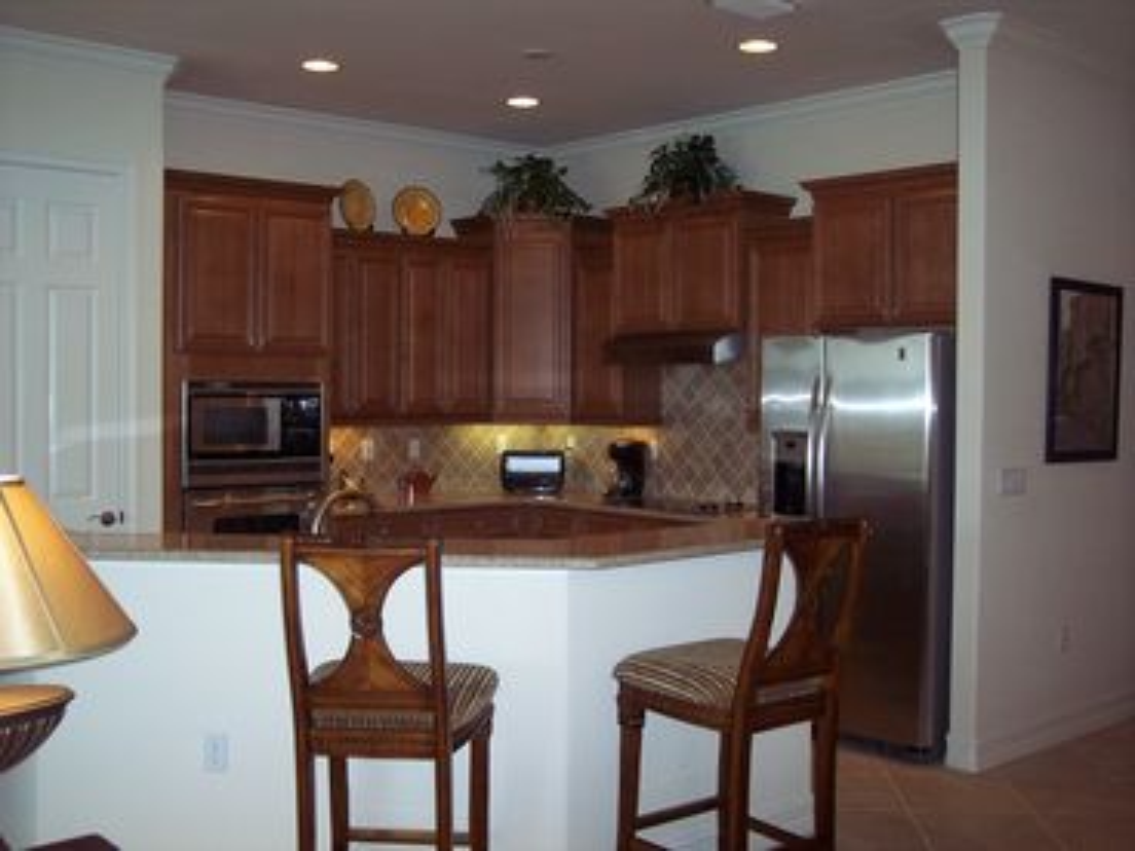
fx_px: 1279
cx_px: 568
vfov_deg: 36.8
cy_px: 426
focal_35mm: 39
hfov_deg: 47.9
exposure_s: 1/60
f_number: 2.8
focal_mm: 8
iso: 140
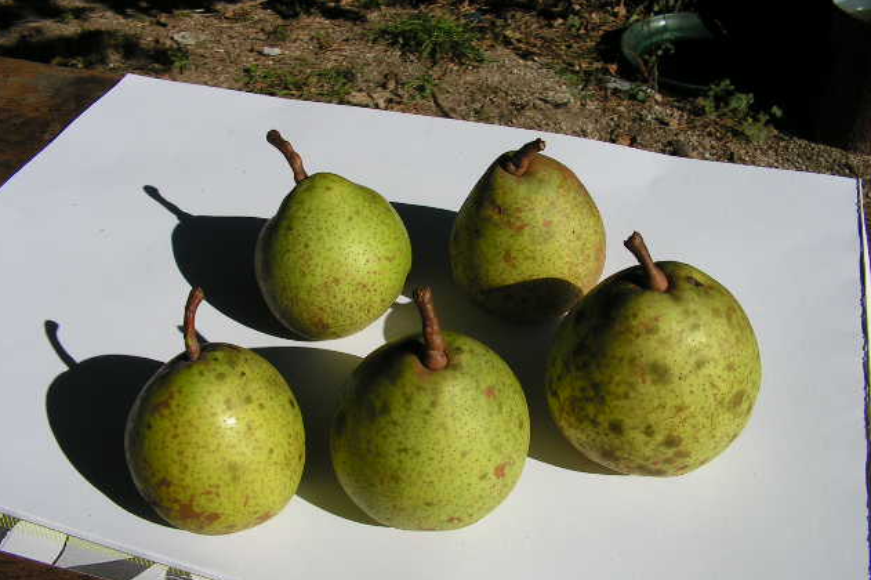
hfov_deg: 50.7
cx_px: 433
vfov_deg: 35.0
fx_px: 919
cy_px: 329
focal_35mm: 38
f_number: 4.8
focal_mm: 6
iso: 64
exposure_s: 1/1250
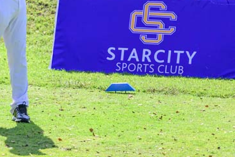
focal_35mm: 289
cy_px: -30
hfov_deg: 7.1
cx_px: 5
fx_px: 1888
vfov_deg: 4.7
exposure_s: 1/10000
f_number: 2.8
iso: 720
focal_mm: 110
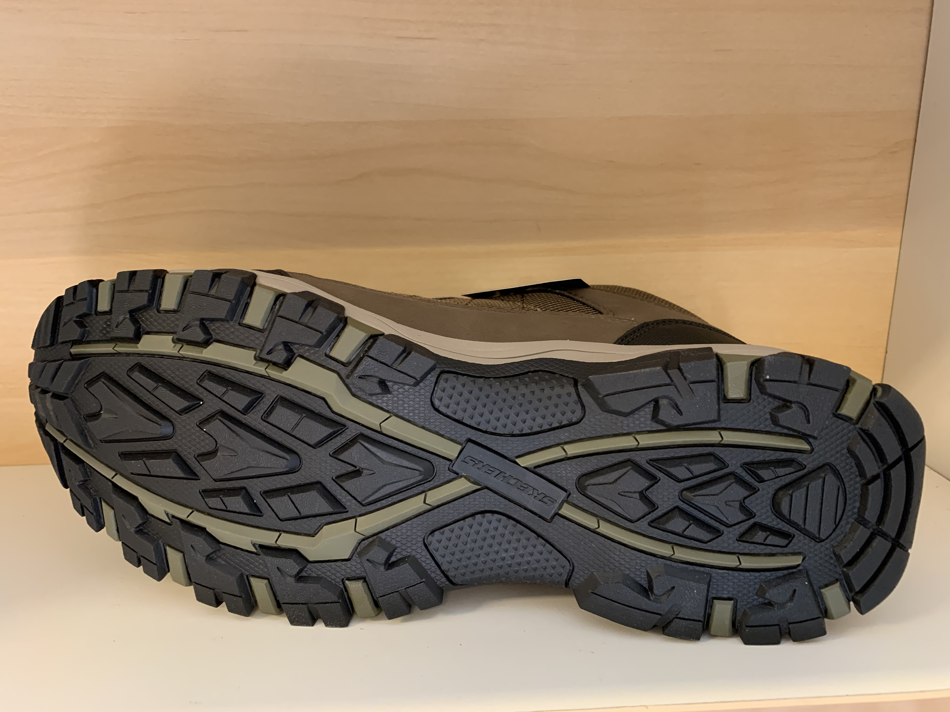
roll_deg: +0.6
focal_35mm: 26
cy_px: 356
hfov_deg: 67.3
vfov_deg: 53.1
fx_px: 714
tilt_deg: -15.9
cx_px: 475
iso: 320
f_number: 1.8
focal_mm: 4.25
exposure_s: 1/50
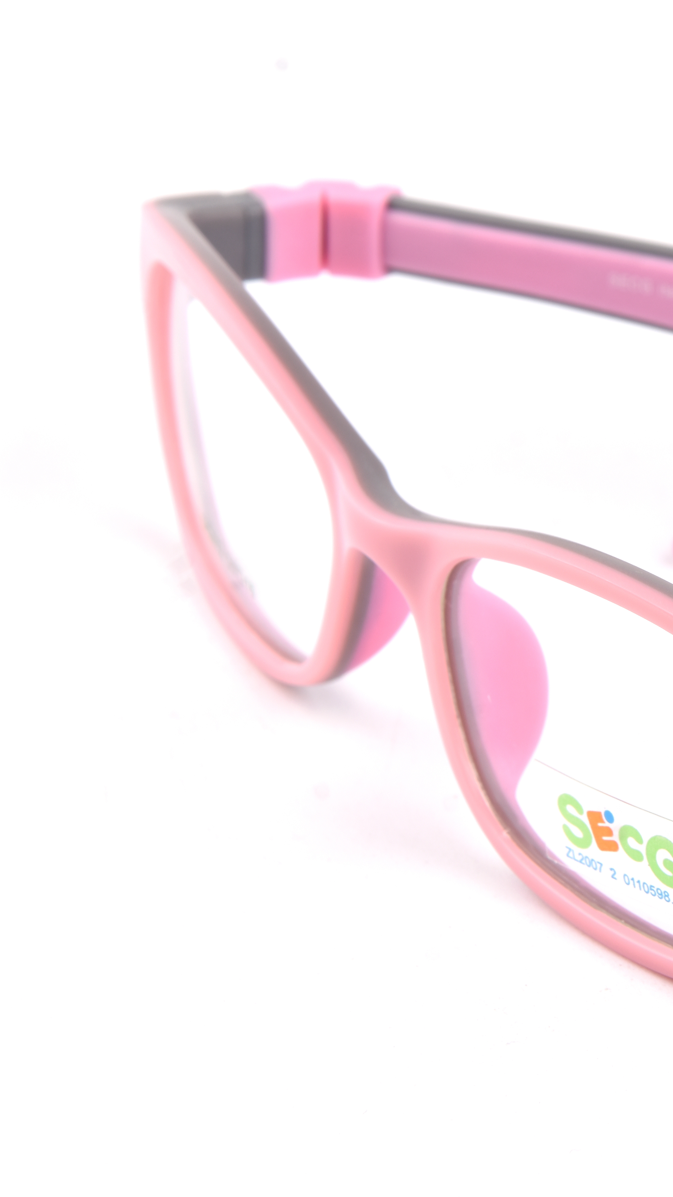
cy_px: 599
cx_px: 760
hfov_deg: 6.0
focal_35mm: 201
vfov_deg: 10.7
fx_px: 6370
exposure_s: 1/60
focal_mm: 85
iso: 100
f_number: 13
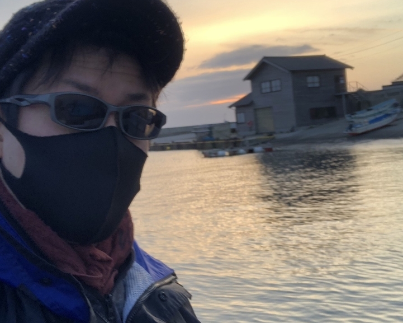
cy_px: 139
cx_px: 197
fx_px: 620
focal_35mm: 52
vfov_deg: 29.1
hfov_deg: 36.0
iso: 40
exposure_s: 1/120
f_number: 2.2
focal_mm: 2.87
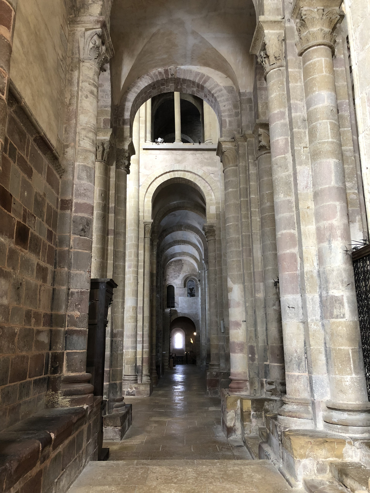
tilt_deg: +14.5
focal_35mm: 28
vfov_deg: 63.4
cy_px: 246
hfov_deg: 49.7
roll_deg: +0.9
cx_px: 185
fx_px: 399
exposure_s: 1/17
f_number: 1.8
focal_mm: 4
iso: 80
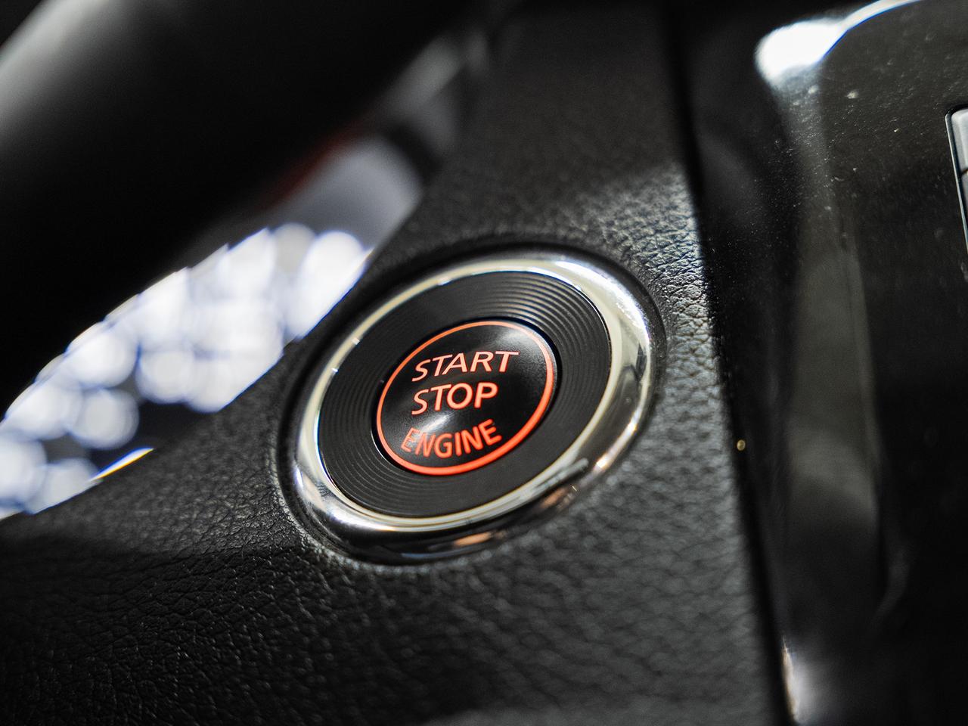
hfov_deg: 26.5
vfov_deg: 20.1
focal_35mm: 73
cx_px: 481
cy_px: 364
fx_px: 2053
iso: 1250
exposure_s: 1/40
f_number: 3.2
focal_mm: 52.5
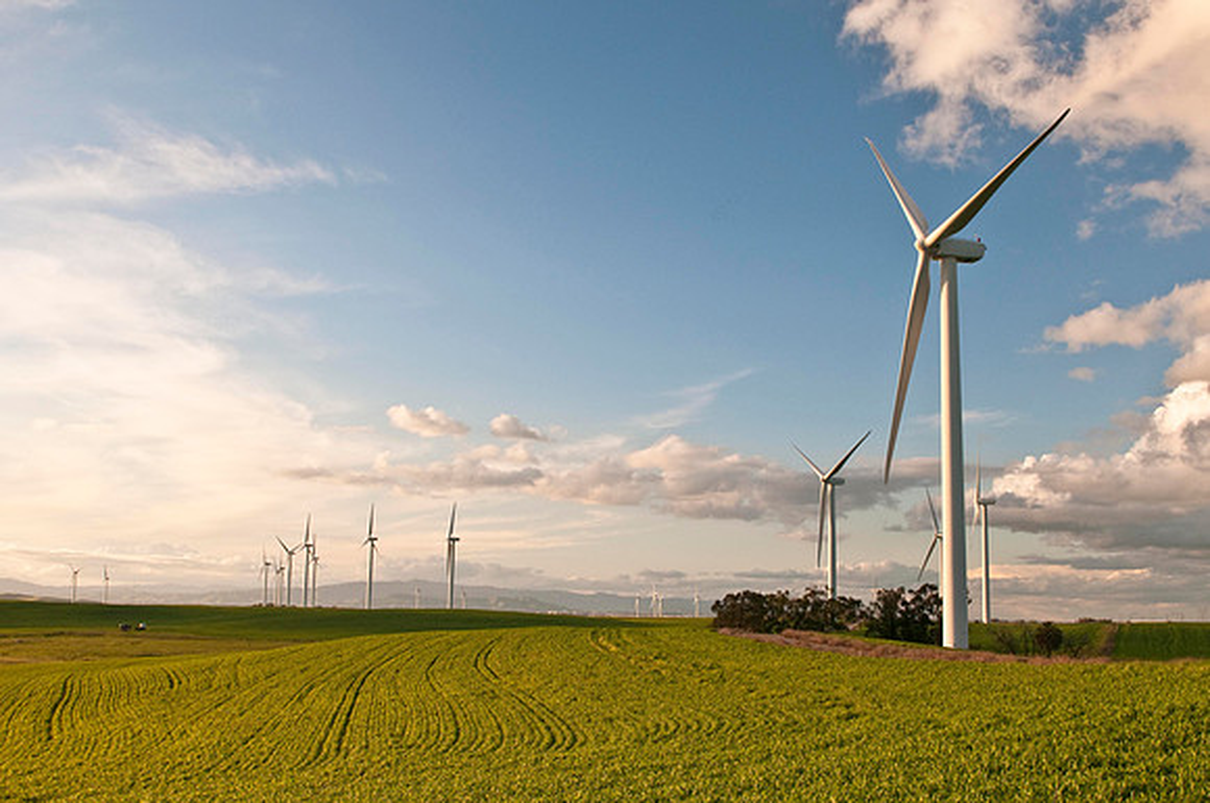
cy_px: 402
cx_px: 605
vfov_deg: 36.8
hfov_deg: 53.2
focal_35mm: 36
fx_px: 1208
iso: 200
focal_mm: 24
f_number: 9.5
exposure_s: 1/60
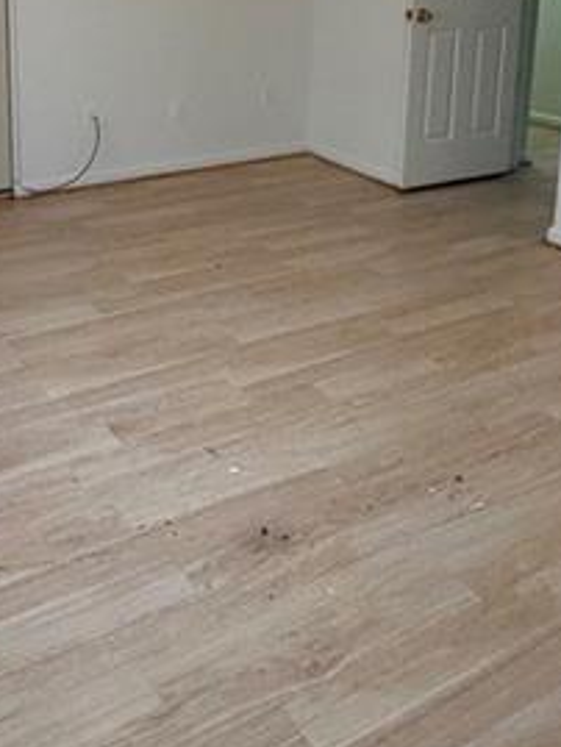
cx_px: 158
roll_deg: +0.7
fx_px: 864
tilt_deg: -11.5
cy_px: 94
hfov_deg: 35.4
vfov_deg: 43.3
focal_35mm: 40
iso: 320
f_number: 2.2
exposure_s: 1/60
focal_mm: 2.22
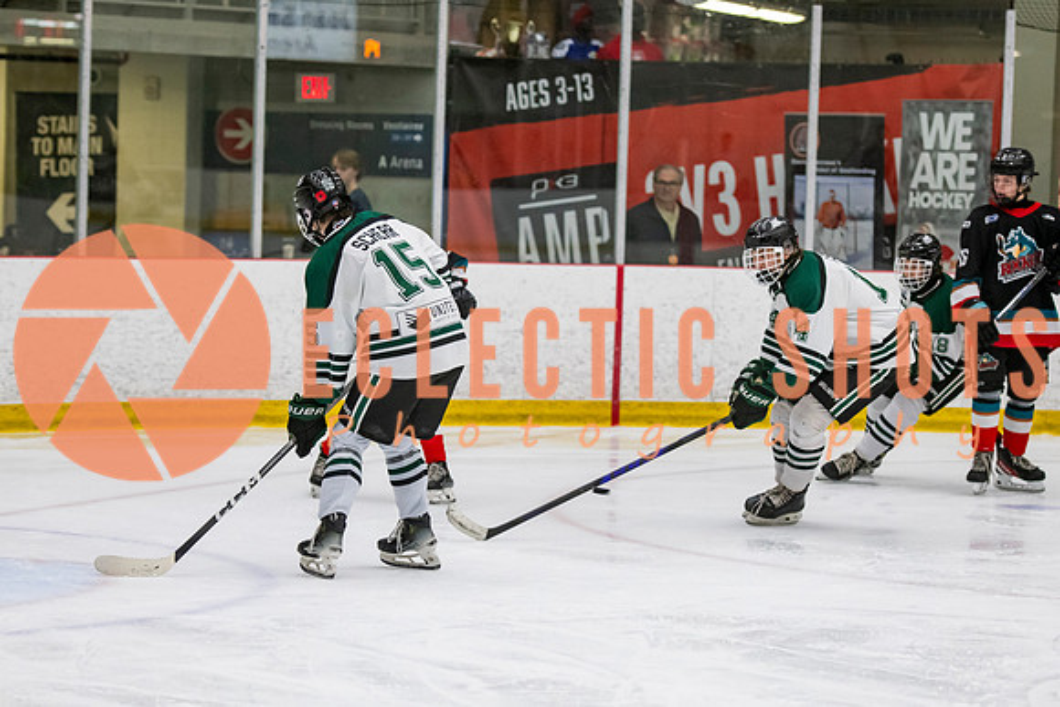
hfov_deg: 14.5
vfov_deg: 9.7
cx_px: 477
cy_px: 390
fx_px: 4179
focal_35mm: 142
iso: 2000
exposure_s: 1/640
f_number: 3.2
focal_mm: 98
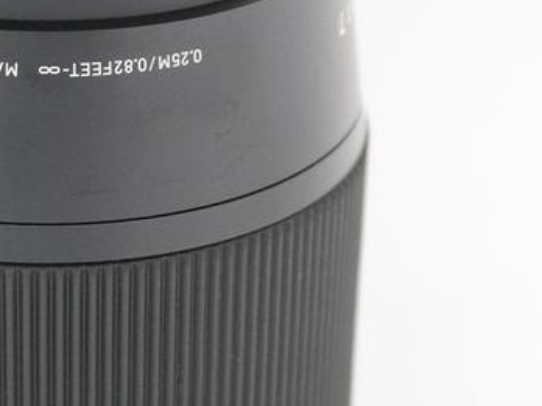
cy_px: 165
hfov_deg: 12.3
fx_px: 2490
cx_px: 47
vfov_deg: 9.3
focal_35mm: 159
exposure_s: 1/50
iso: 2500
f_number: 5
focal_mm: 32
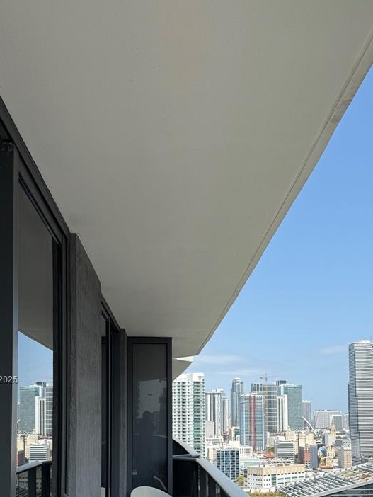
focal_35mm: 41
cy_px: 380
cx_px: 207
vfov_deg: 44.1
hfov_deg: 35.1
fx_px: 589
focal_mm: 6.76
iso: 80
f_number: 1.78
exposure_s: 1/3953
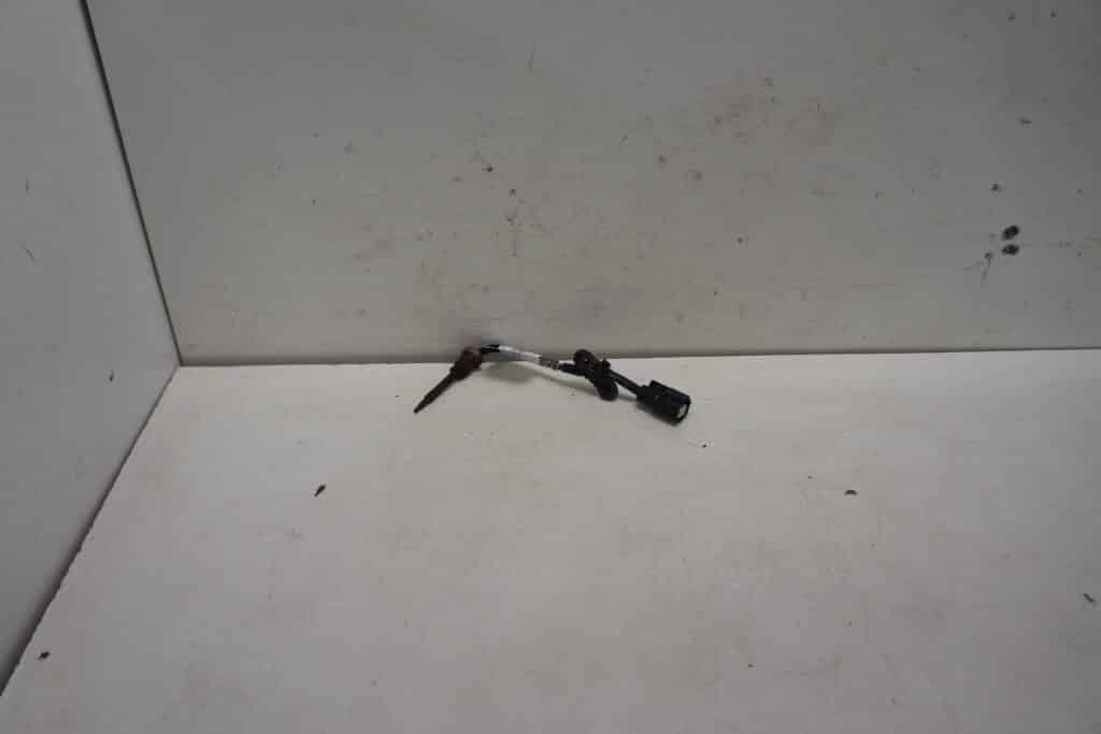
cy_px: 367
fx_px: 826
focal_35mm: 27
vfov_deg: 47.9
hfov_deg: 67.4
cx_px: 550
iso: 100
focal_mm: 18
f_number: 3.5
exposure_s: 1/125
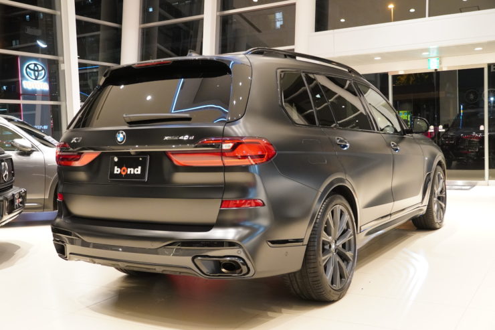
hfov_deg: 46.4
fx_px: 577
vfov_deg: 31.9
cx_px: 248
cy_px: 165
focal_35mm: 42
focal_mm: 28
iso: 3200
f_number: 4.5
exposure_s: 1/60
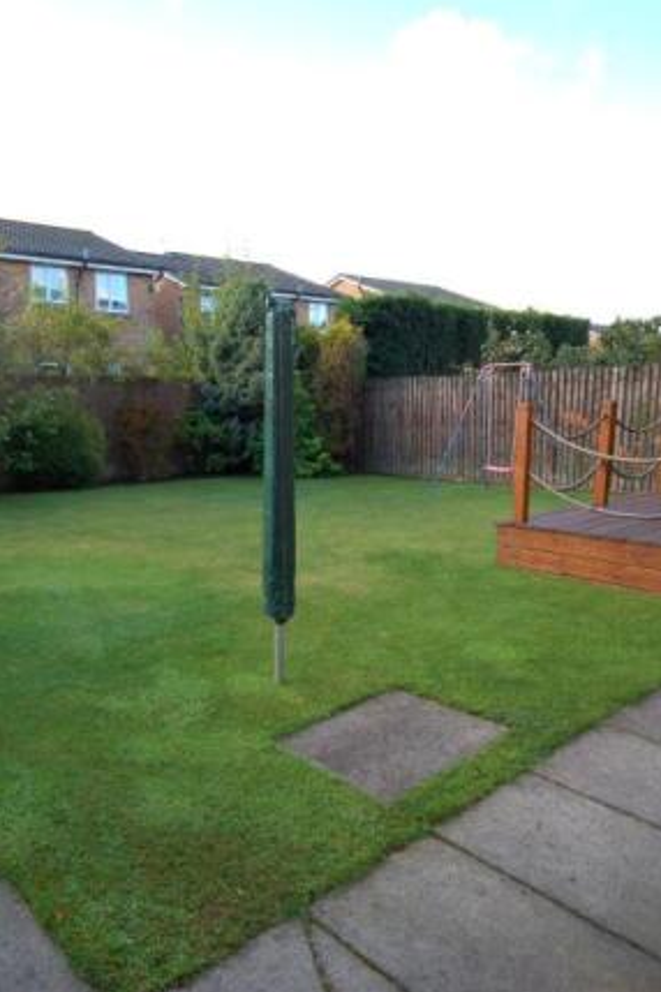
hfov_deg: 47.1
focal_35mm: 26
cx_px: 164
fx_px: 727
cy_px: 497
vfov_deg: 68.6
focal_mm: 11.5
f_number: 7.1
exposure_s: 1/160
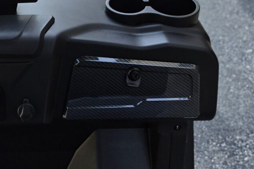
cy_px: 40
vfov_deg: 18.5
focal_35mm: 73
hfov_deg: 25.7
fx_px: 515
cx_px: -24
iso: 64
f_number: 1.4
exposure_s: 1/2169
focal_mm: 6.5
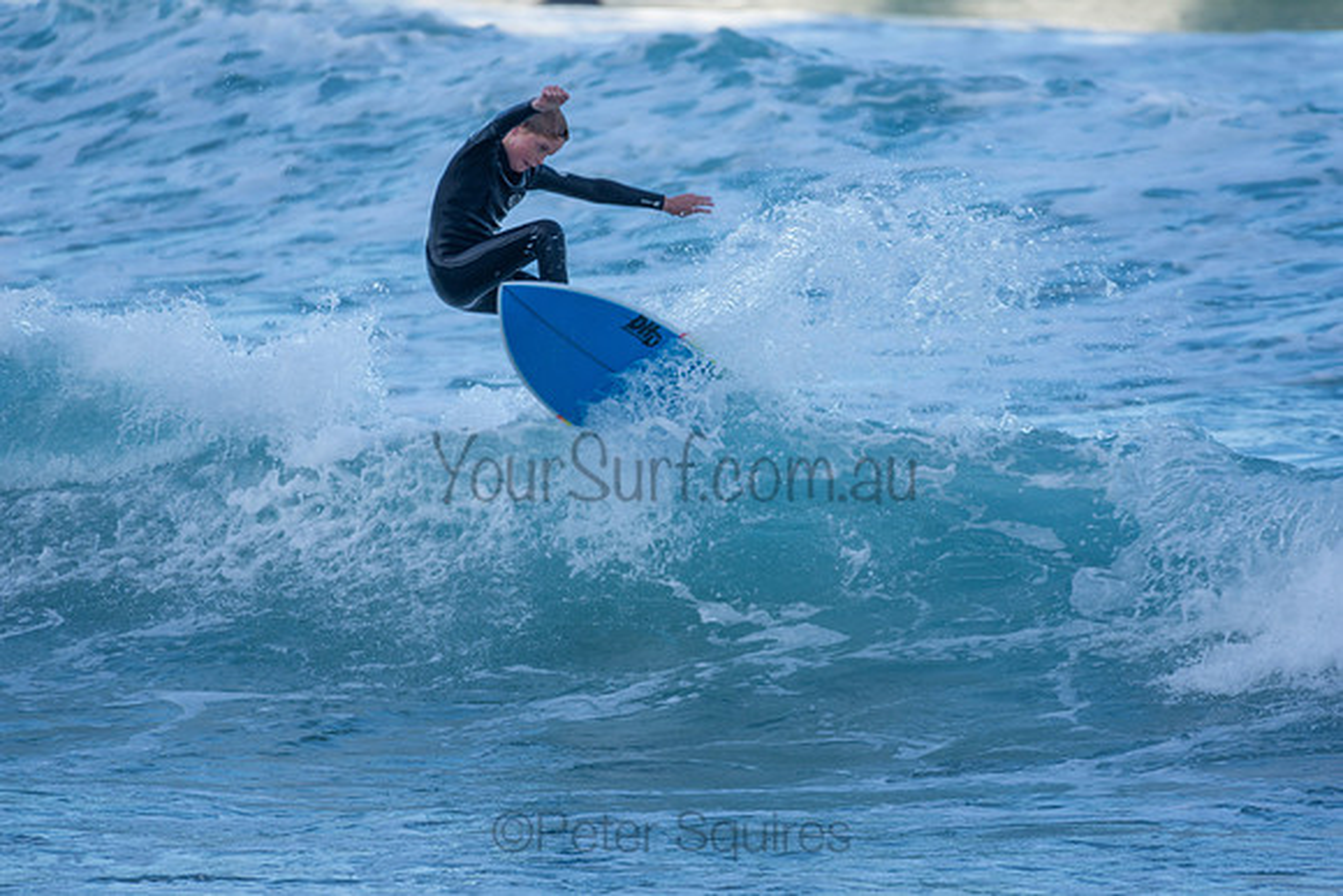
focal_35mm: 750
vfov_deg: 1.8
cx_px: 672
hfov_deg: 2.7
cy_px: 448
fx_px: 27984
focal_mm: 500
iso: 160
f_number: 5.6
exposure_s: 1/400
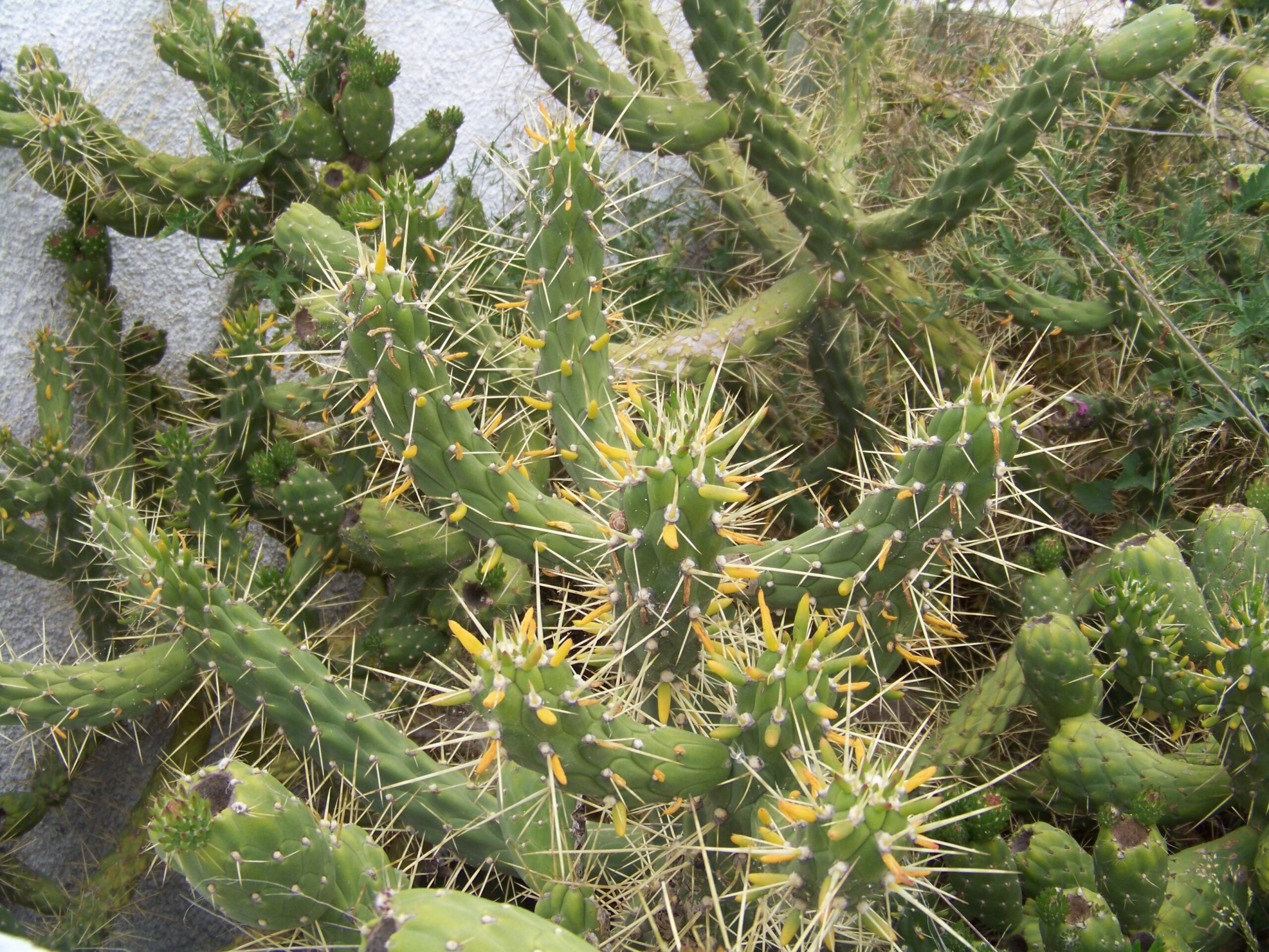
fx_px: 1576
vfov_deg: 33.6
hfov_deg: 43.9
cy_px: 476
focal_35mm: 43
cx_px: 634
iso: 66
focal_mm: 6.75
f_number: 2.8
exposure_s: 1/640
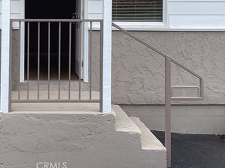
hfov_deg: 35.3
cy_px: 27
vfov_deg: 26.9
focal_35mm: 53
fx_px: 344
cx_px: 53
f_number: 2.4
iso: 25
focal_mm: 3.3
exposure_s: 1/506
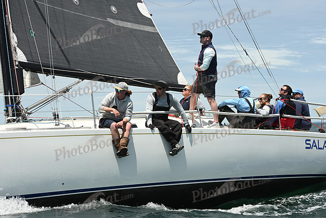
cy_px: 109
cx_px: 163
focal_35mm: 95
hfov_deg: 21.5
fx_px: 860
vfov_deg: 14.4
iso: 320
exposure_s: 1/1000
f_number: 9
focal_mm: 95
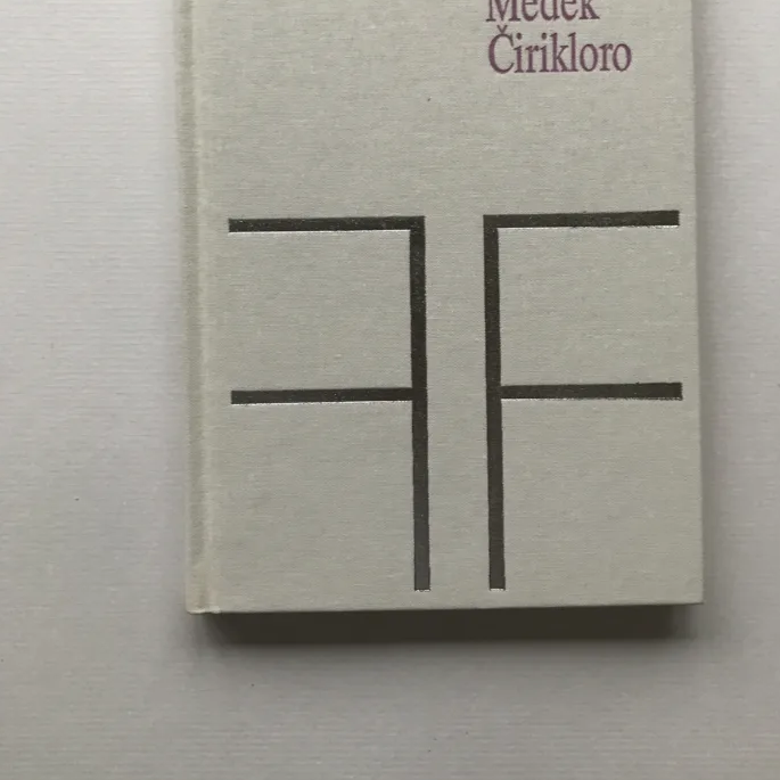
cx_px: 424
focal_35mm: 37
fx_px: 943
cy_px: 260
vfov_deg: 44.3
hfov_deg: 44.9
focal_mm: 3.99
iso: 64
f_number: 1.8
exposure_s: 1/17
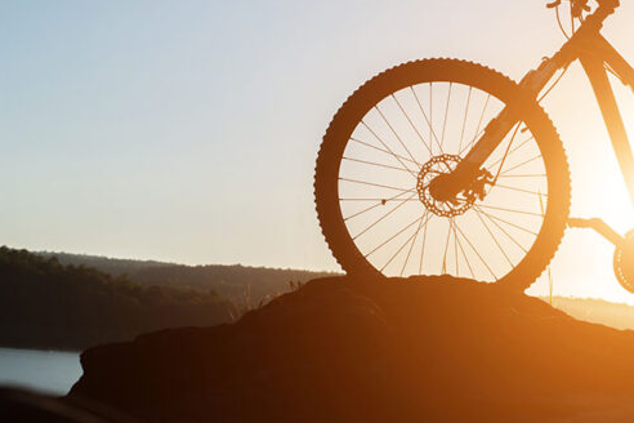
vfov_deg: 17.4
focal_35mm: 78
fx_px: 1374
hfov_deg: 25.8
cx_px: 438
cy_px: 99
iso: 320
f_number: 8
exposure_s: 1/640
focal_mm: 50
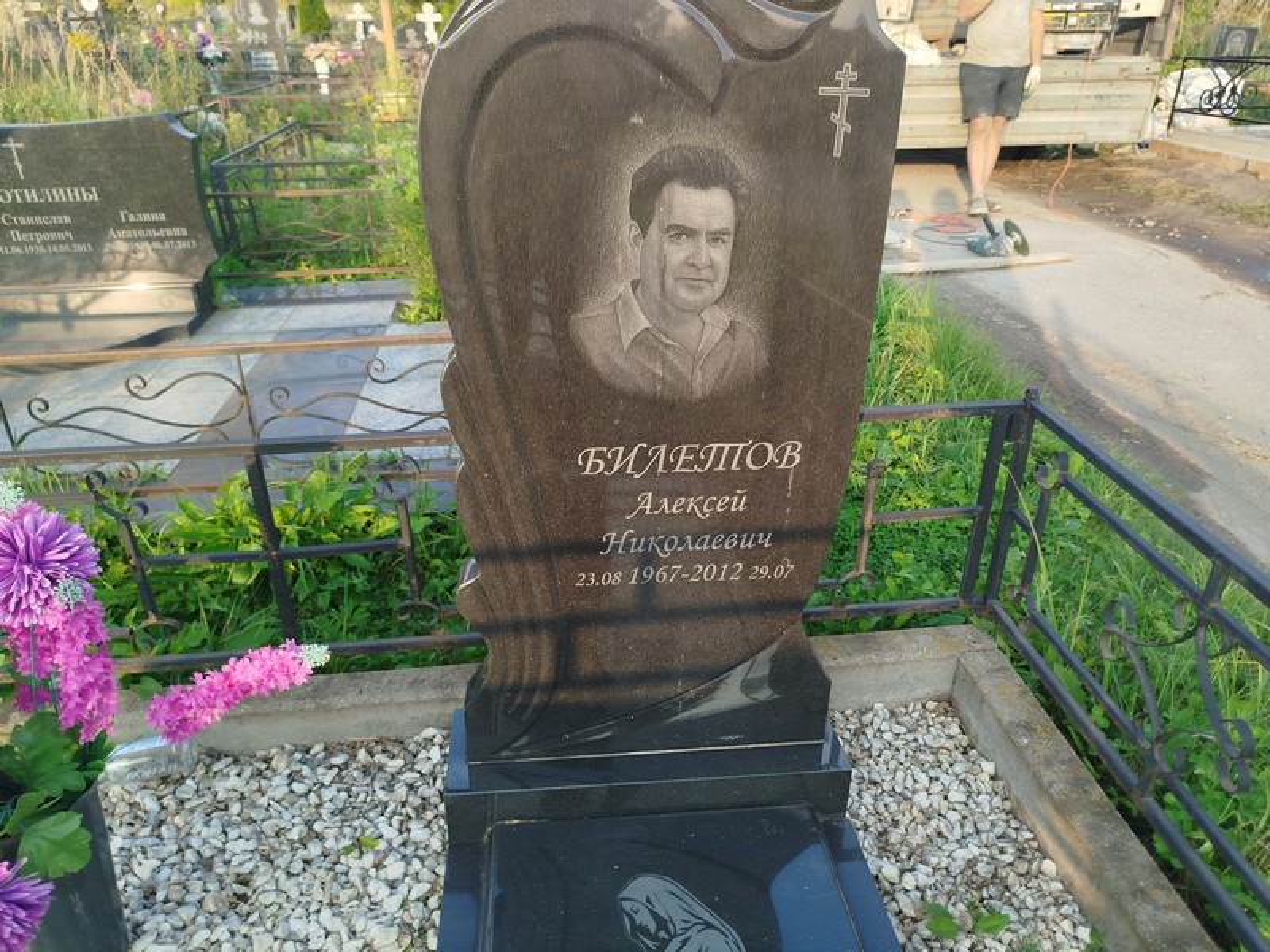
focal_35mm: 24
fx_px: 881
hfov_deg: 71.6
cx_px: 635
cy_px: 476
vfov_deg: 56.8
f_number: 1.7
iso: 50
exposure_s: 1/197
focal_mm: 5.31
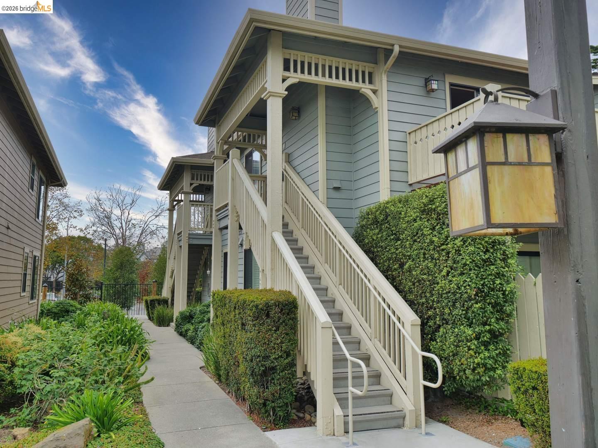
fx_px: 484
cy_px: 224
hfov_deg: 63.4
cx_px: 299
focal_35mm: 28
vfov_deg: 49.7
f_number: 4
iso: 100
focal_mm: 14
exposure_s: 1/250
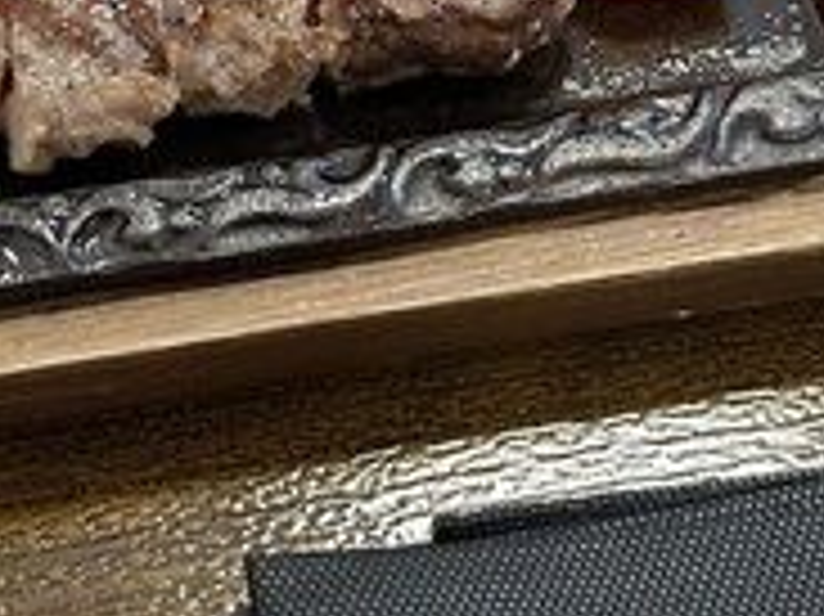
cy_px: 92
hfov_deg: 18.3
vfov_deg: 13.7
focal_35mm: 107
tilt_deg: -49.8
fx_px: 2545
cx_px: 245
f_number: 1.78
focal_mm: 6.86
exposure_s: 1/119
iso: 250
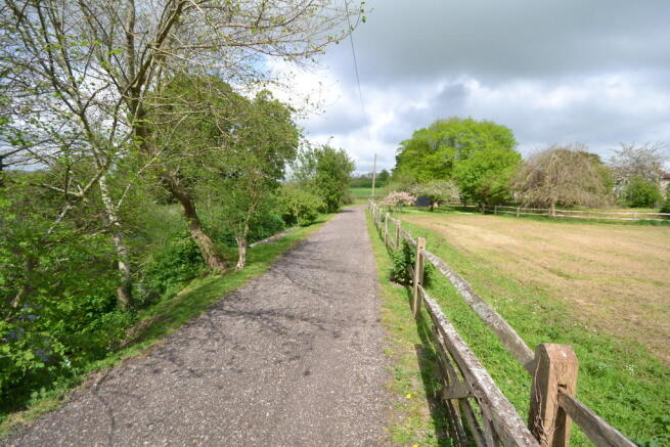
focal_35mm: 15
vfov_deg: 77.4
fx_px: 279
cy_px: 224
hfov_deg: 100.4
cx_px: 335
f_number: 7.1
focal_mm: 10
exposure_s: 1/200
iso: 100
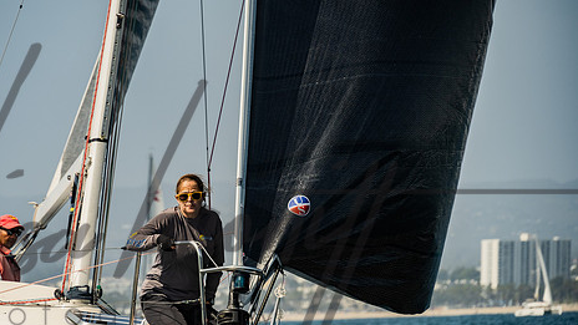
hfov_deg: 8.1
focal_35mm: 265
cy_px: 221
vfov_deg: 4.6
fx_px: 4061
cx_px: 219
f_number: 6.3
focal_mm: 200
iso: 320
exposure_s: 1/1000
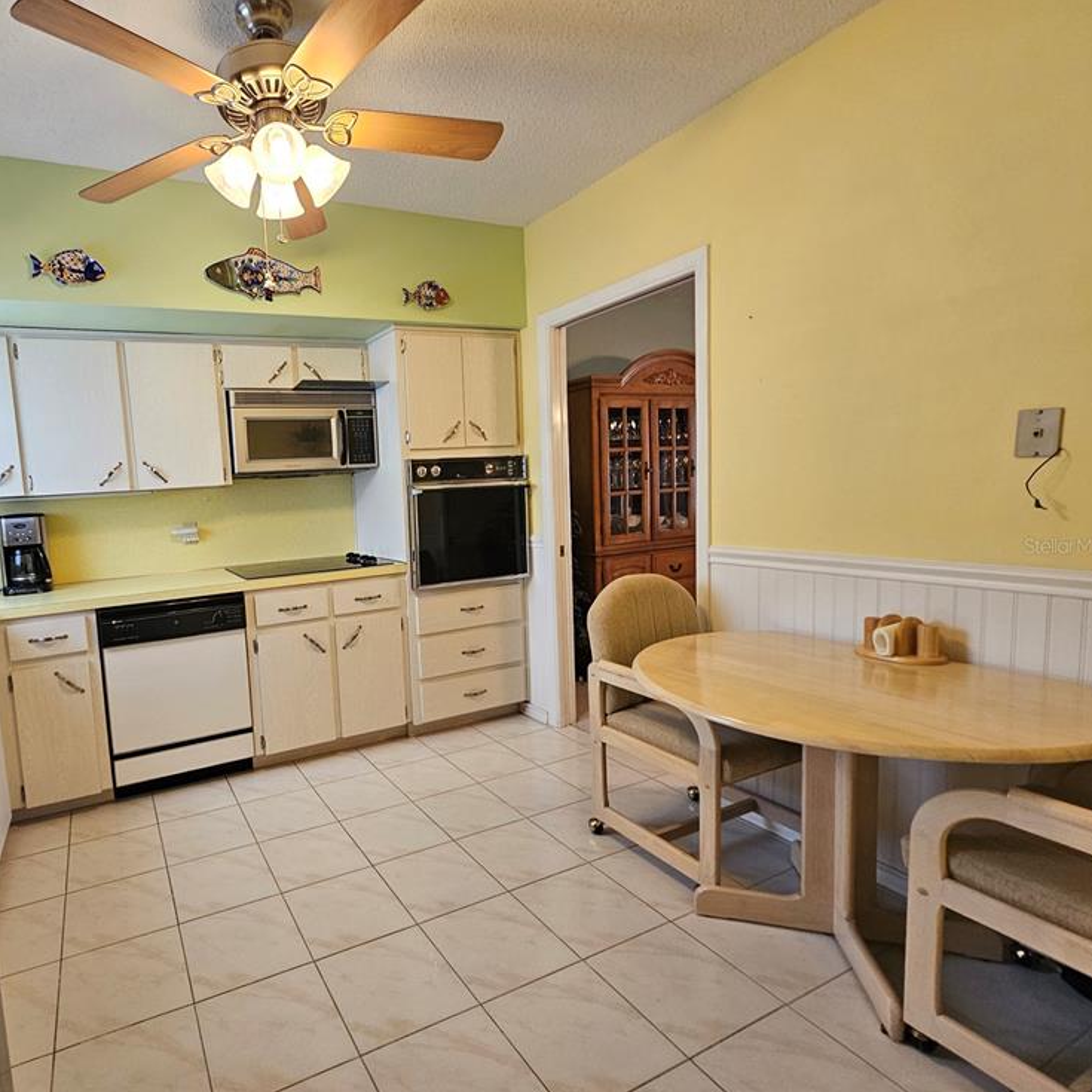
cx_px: 354
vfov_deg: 87.4
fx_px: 571
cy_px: 545
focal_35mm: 16
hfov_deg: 84.0
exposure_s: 1/60
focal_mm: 2.2
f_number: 2.2
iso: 200
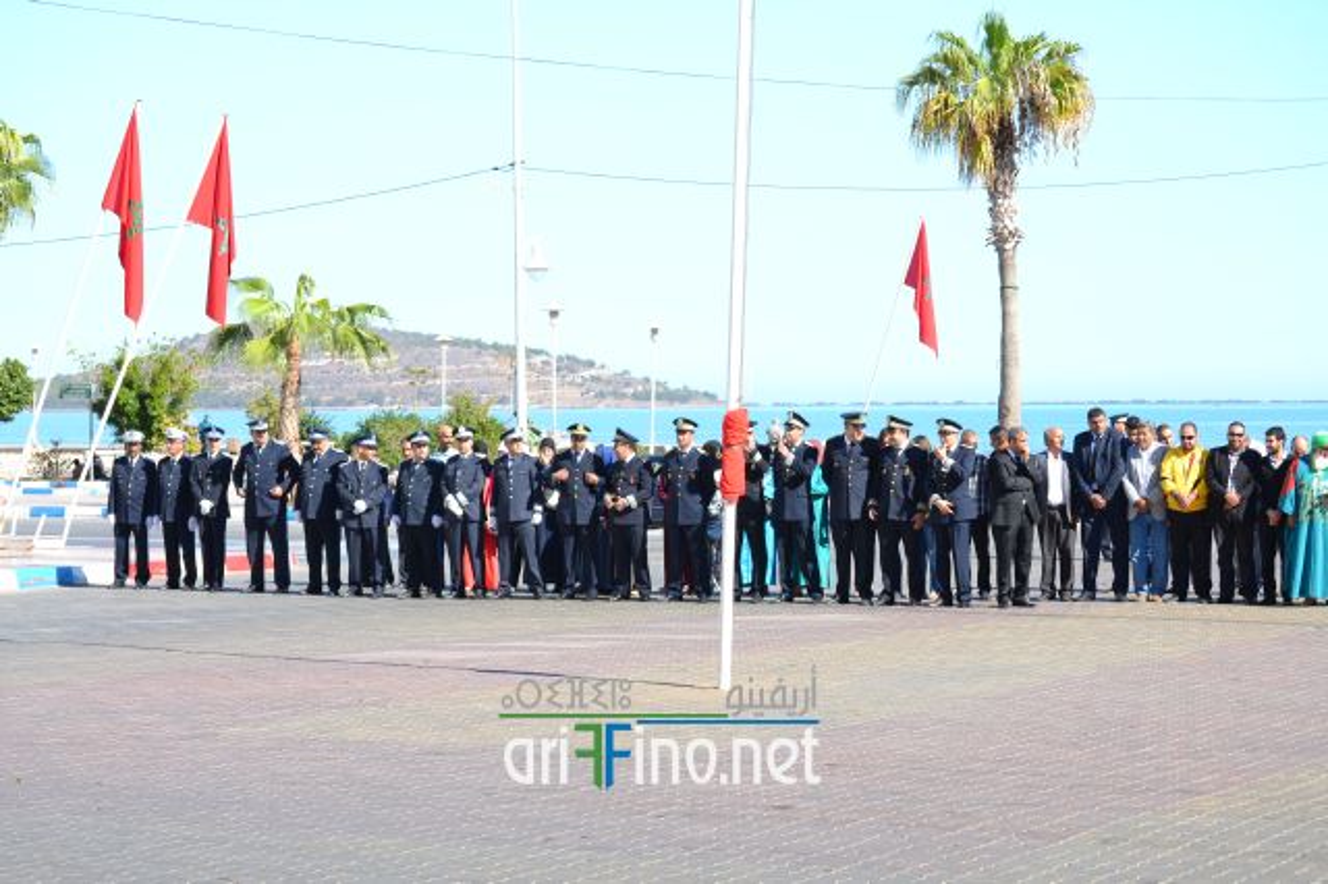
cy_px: 442
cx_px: 664
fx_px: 3042
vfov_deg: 16.5
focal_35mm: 82
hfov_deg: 24.6
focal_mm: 55
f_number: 7.1
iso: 100
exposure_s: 1/250
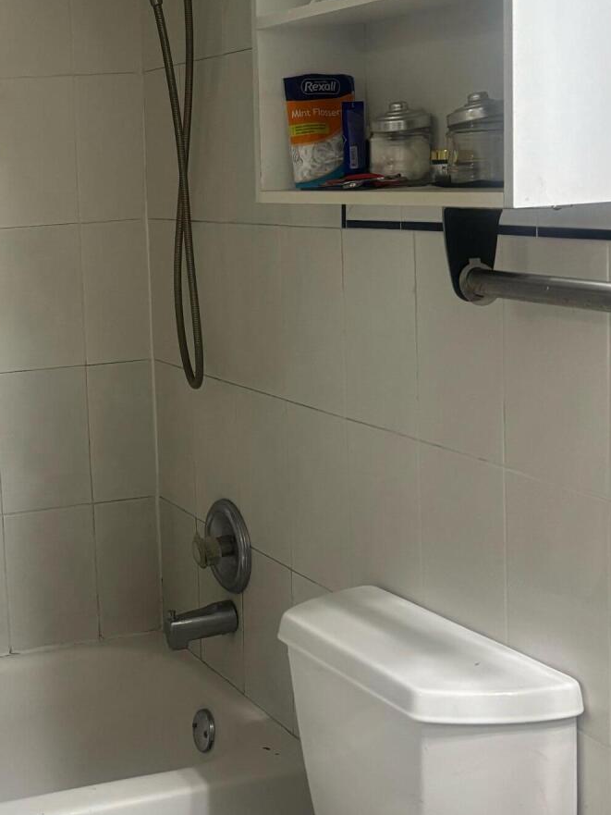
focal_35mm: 59
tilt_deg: -6.6
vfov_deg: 32.6
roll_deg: +3.3
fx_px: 1388
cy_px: 342
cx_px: 28
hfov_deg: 23.9
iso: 200
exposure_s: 1/60
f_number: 1.6
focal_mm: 5.96
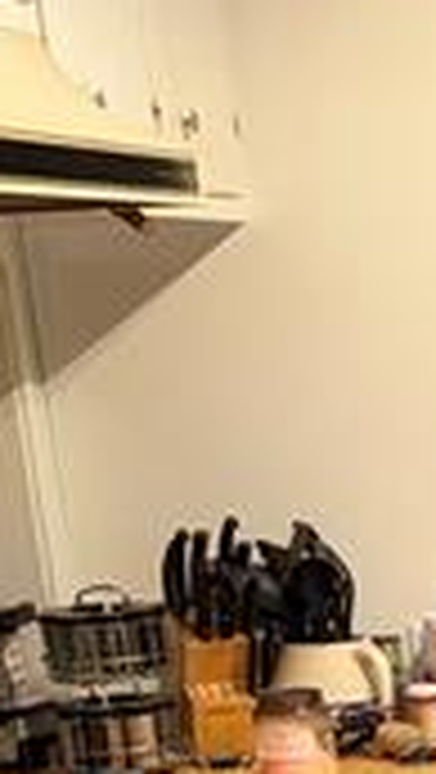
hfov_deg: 9.2
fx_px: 2400
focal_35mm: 117
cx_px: 1079
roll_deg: +2.5
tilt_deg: -15.5
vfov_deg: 17.3
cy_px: 972
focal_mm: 6.76
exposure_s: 1/22
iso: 80
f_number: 1.78
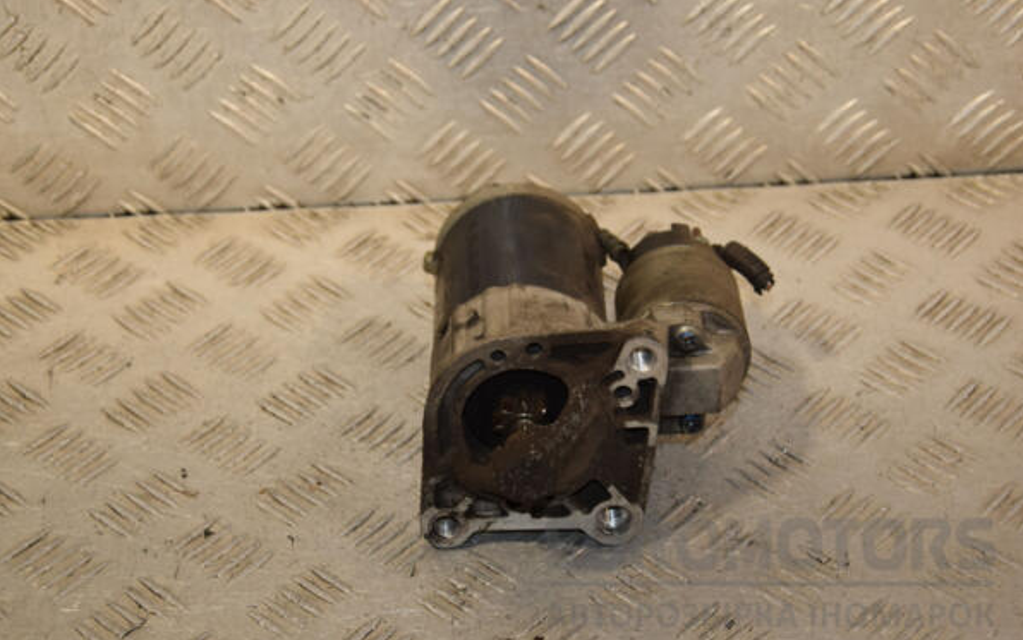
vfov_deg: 16.3
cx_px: 513
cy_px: 316
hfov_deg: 25.8
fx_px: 2231
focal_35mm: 80
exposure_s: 1/200
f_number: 5.6
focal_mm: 52
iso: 800
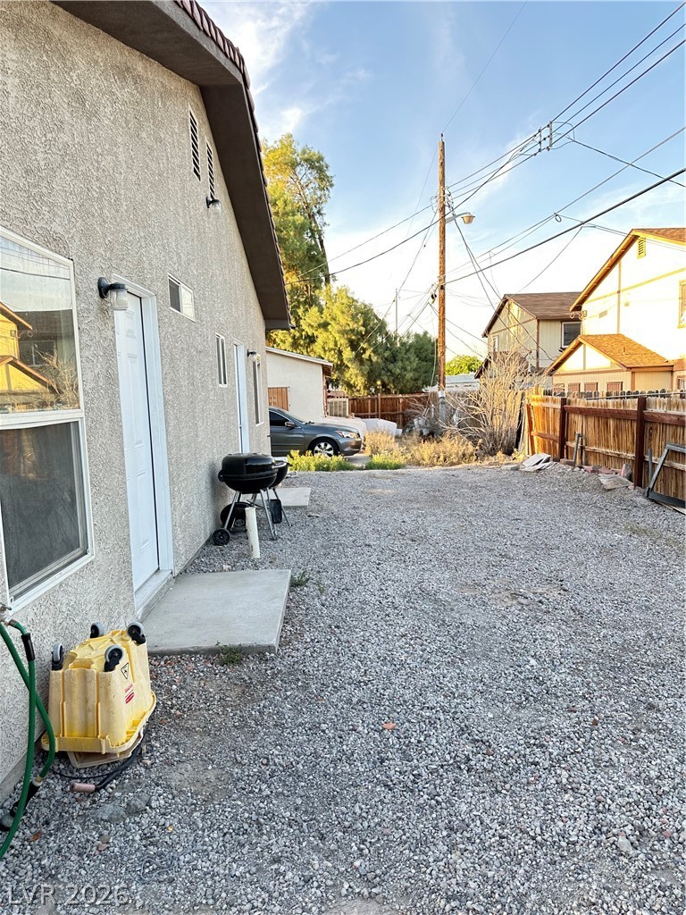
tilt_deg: -3.8
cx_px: 343
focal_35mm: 24
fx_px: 634
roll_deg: +1.5
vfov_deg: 71.6
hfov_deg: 56.8
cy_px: 458
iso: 100
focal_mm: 6.86
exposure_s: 1/164
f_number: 1.78
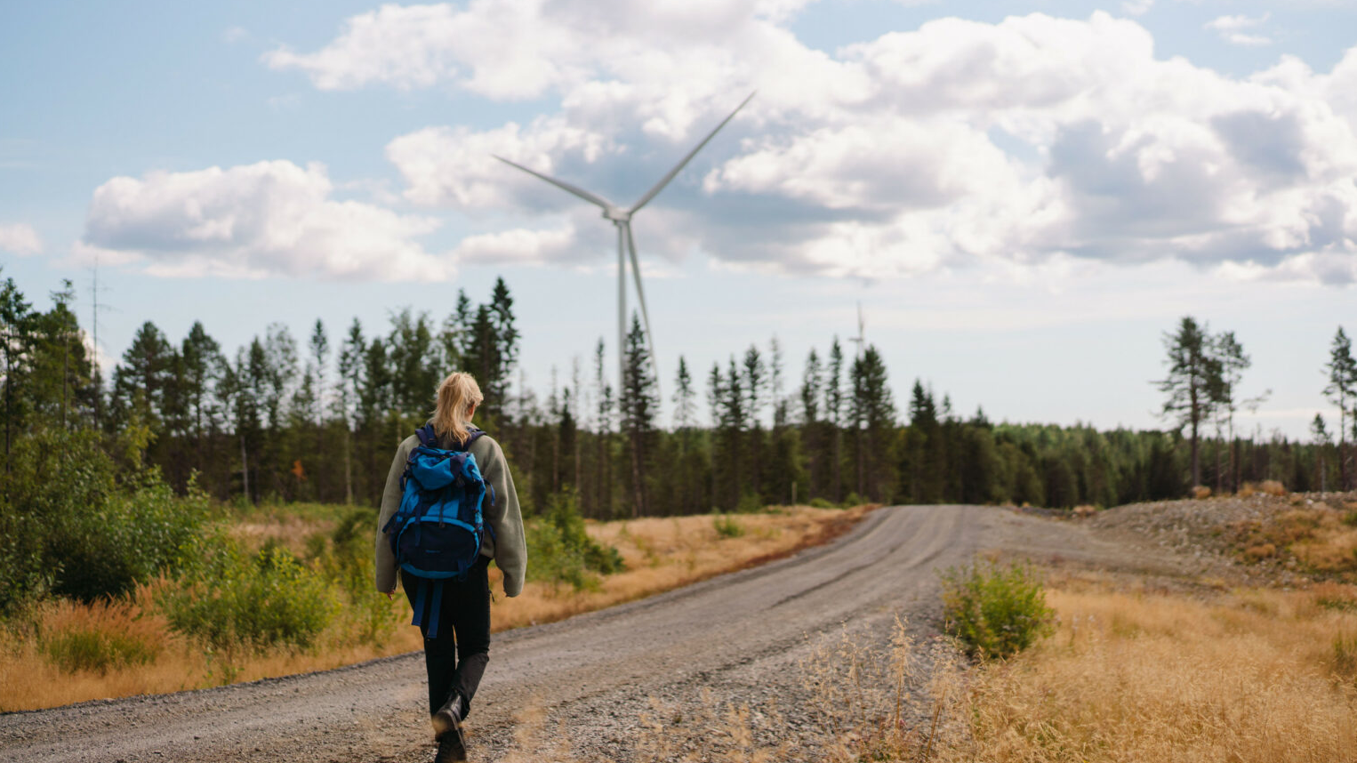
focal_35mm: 58
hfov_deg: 36.0
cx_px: 678
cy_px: 393
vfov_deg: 20.7
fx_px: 2087
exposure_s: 1/8000
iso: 100
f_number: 2.2
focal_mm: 55
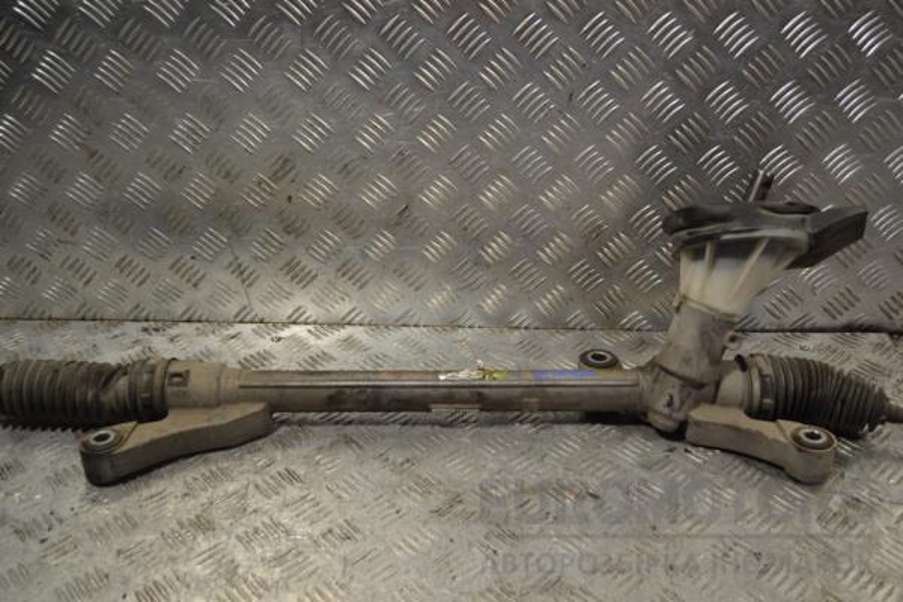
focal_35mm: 36
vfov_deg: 36.9
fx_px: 903
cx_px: 452
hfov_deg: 53.1
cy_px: 301
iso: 100
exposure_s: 1/40
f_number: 4
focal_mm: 24
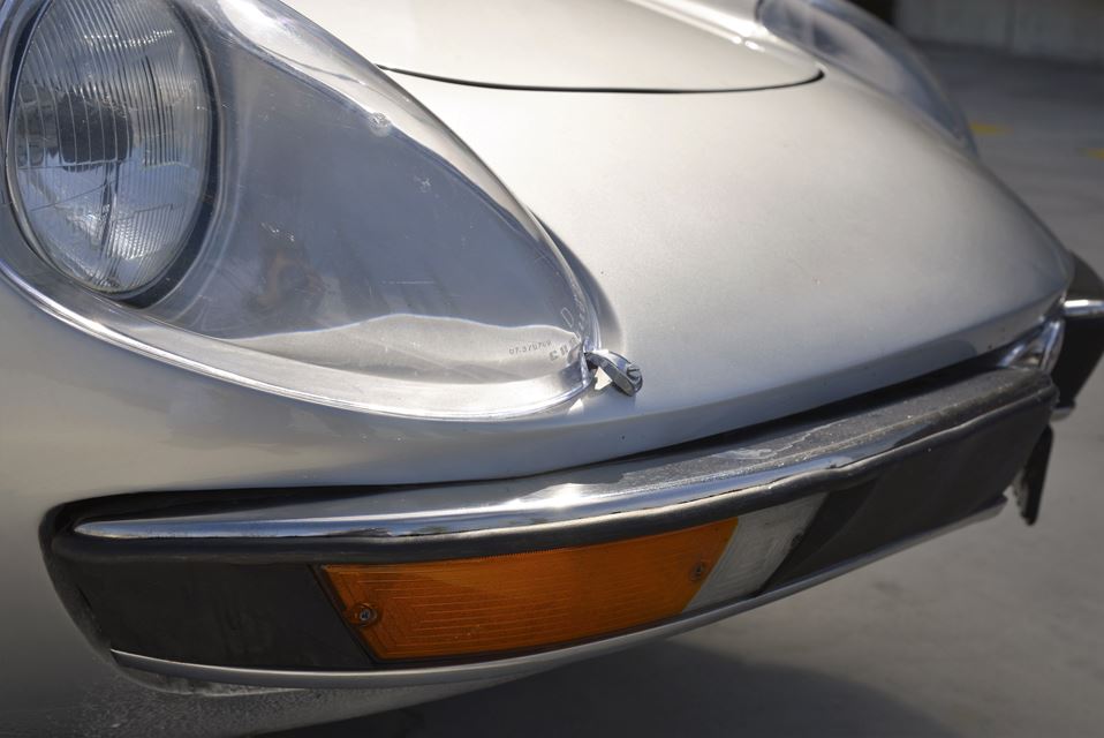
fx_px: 1780
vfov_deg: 23.4
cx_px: 552
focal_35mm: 58
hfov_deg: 34.5
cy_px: 369
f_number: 10
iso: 100
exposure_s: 1/400
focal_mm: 58
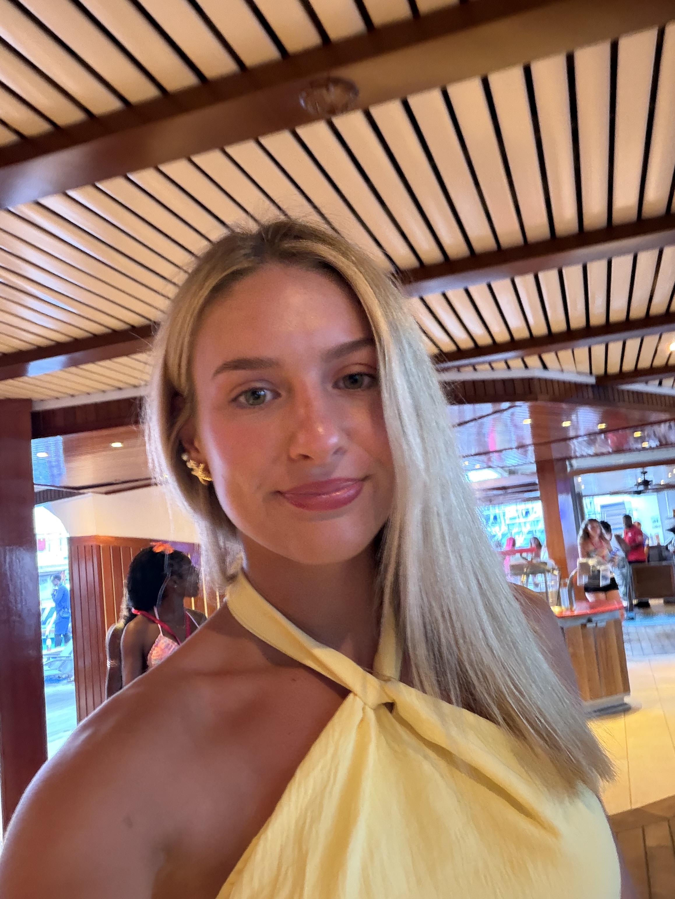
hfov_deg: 46.8
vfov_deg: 60.0
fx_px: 780
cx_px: 338
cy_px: 450
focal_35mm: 30
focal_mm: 2.71
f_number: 1.9
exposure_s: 1/17
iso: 500
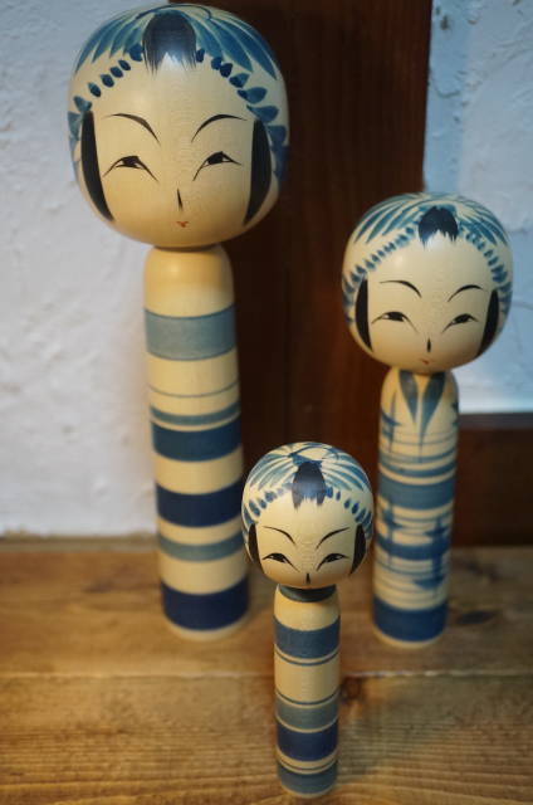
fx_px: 1004
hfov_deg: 29.7
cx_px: 266
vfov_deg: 43.7
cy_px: 402
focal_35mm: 45
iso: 640
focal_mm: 30
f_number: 4
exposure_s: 1/60
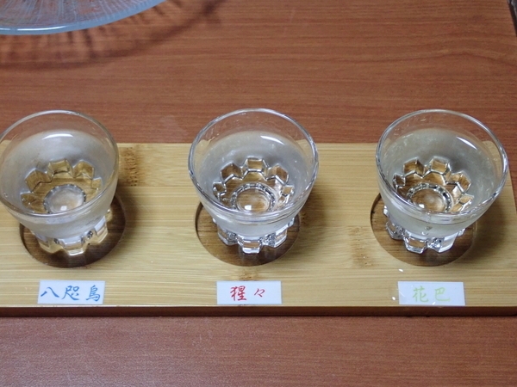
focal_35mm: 61
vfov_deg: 24.0
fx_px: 911
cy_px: 194
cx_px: 258
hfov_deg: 31.7
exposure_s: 1/30
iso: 800
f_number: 3.6
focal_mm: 11.01
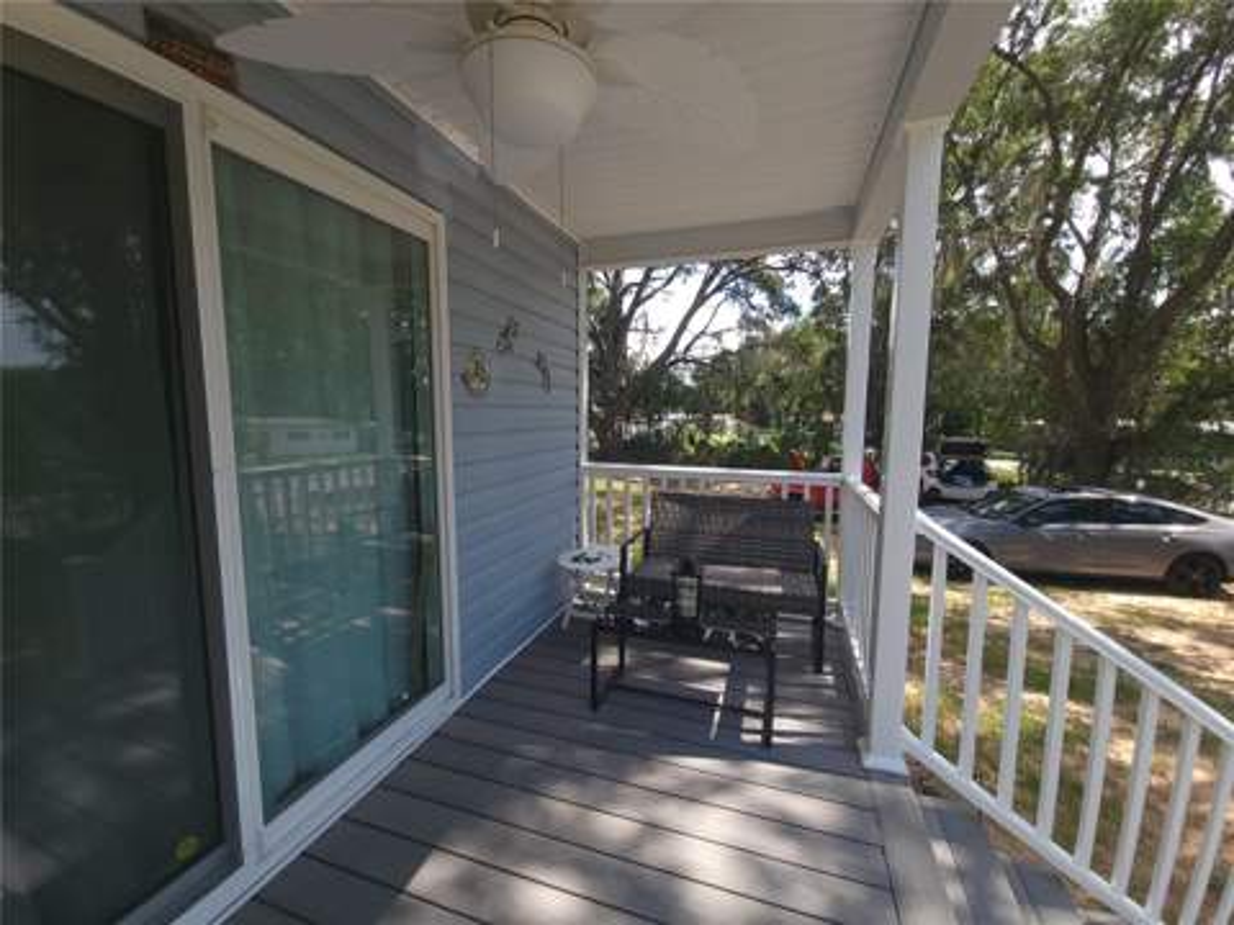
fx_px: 463
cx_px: 617
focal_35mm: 13
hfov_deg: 106.2
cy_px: 462
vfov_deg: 89.9
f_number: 2.2
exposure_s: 1/450
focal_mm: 2.2
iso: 50
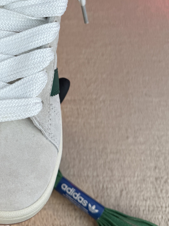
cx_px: 4
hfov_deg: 26.7
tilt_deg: -55.9
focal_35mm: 52
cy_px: 44
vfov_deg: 35.6
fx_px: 338
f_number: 1.78
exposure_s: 1/1395
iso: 80
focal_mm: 6.76
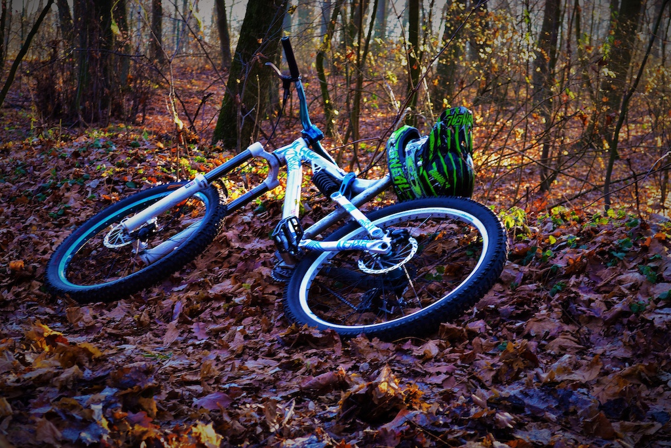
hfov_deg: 29.2
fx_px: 1286
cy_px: 224
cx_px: 336
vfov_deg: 19.7
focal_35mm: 69
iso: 400
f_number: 7.1
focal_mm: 46
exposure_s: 1/30
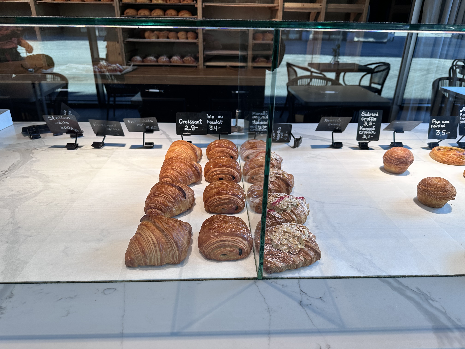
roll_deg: -0.2
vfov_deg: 56.8
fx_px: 322
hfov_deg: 71.6
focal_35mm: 24
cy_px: 174
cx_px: 232
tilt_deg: -25.8
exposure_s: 1/119
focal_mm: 6.86
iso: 50
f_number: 1.78
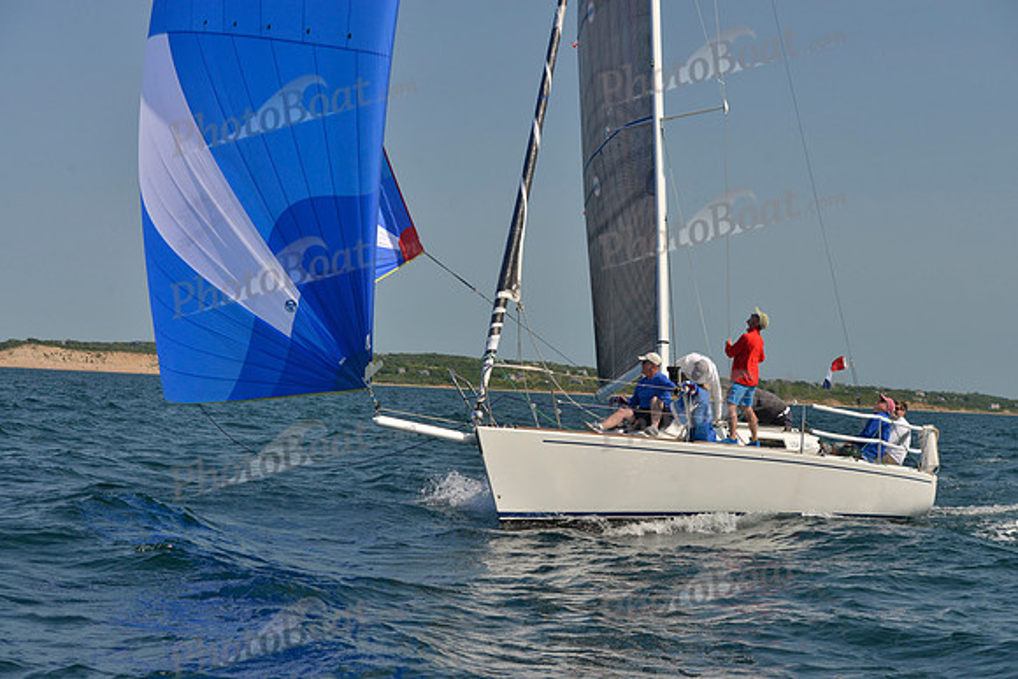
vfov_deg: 19.5
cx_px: 509
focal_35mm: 70
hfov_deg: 28.8
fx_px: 1980
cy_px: 340
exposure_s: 1/800
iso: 400
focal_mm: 70
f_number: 8
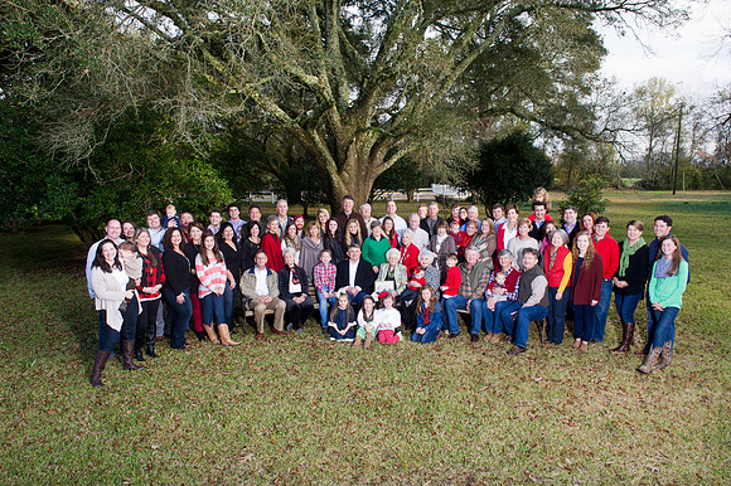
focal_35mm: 24
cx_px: 366
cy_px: 243
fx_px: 487
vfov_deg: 53.1
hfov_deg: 73.8
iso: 1000
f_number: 8
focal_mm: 24
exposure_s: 1/250
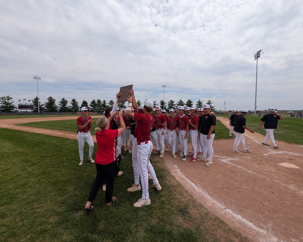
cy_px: 116
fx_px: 117
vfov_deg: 92.2
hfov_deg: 104.6
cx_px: 140
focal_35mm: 13
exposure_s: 1/4878
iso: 53
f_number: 1.7
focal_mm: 2.02
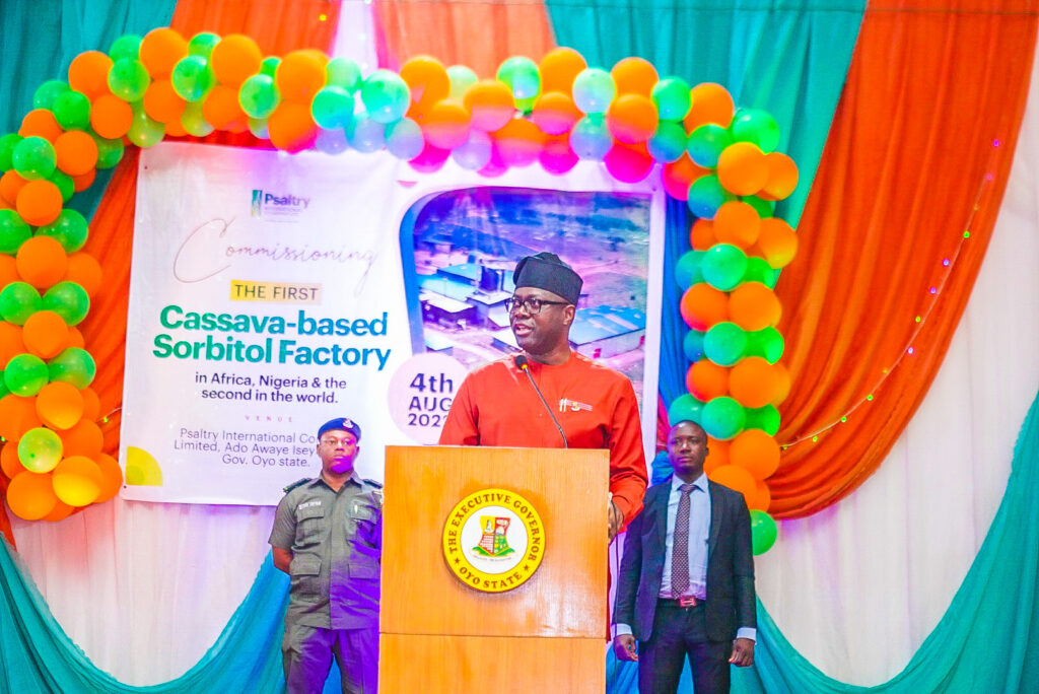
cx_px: 520
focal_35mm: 72
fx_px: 2079
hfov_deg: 28.1
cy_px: 347
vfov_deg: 19.0
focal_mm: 72
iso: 4000
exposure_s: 1/125
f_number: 2.8
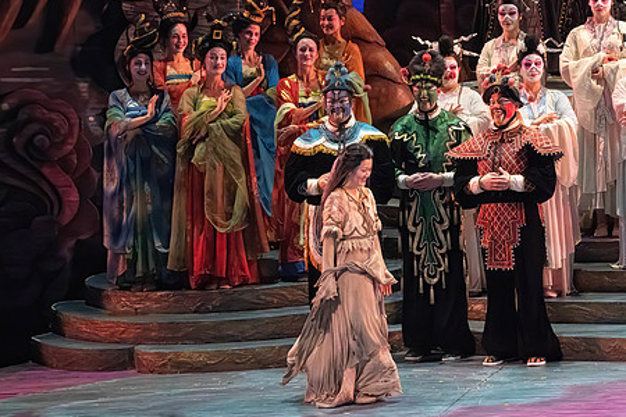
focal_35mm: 258
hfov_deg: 8.0
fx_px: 4486
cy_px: 166
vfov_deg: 5.3
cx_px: 362
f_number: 10
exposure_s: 1/1000
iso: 20000
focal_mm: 200
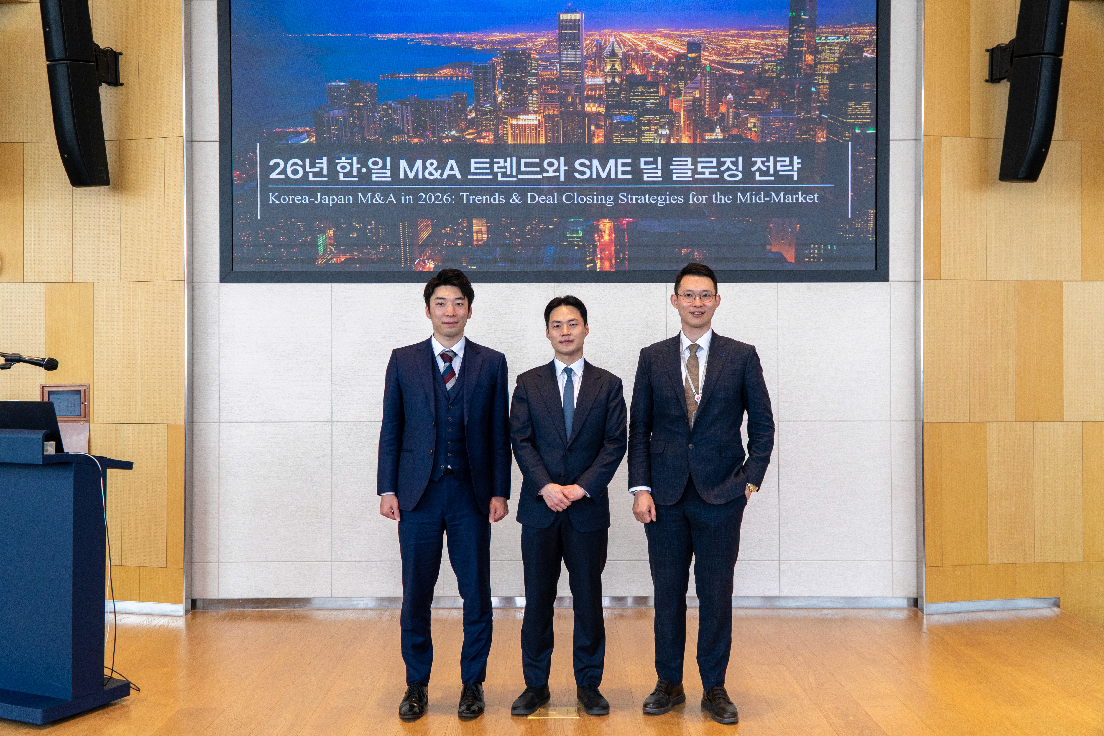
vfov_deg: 38.4
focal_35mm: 34
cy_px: 368
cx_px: 552
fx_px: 1058
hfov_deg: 55.1
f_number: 5
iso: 800
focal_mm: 23
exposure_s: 1/250
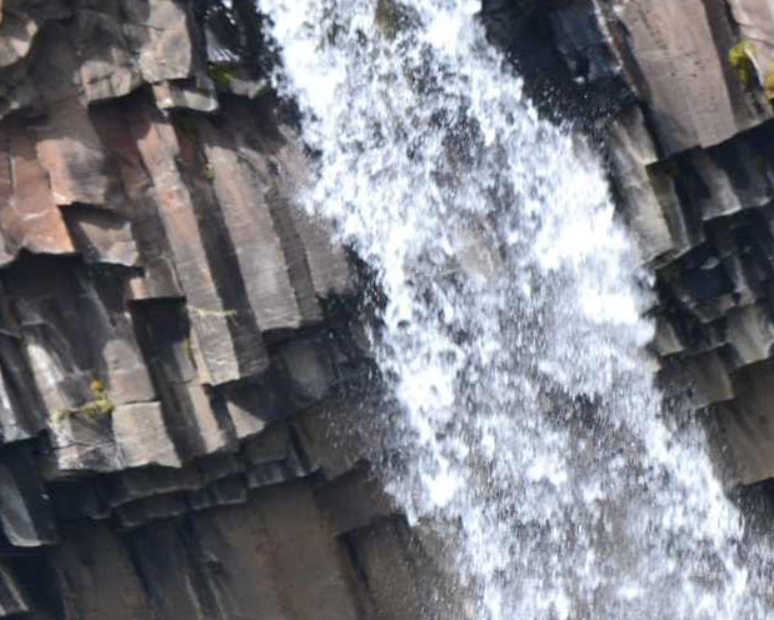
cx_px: 603
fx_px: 25008
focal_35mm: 1091
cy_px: 548
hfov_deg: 1.8
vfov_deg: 1.4
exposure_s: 1/200
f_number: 10
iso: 400
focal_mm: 300
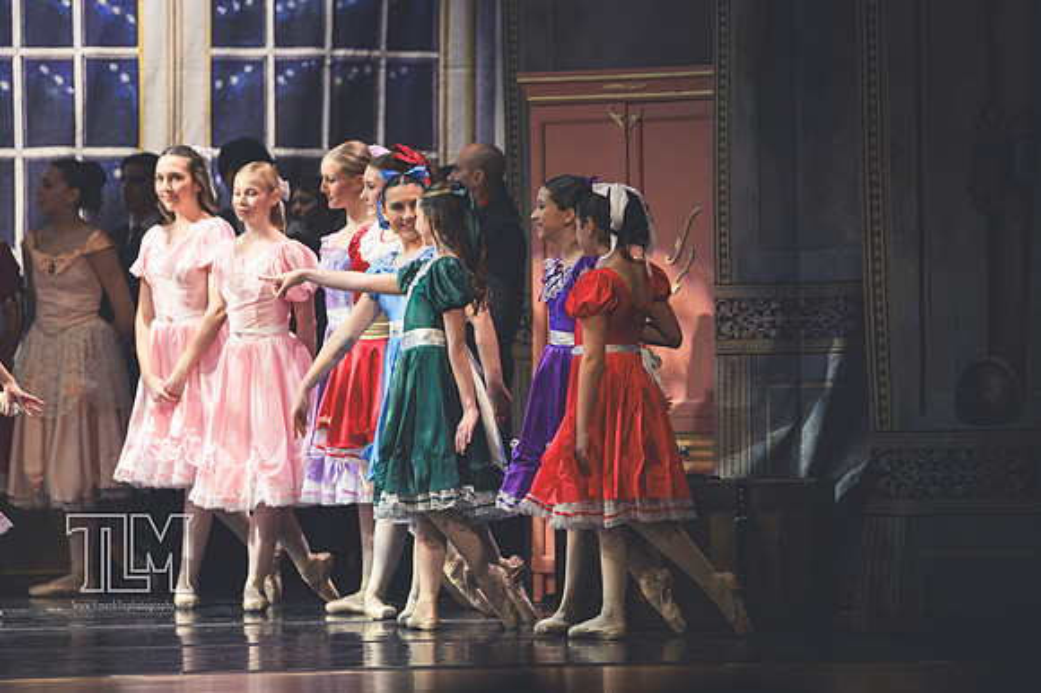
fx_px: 8670
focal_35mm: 300
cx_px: 520
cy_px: 346
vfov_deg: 4.6
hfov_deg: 6.9
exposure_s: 1/400
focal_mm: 200
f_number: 2.8
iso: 1800
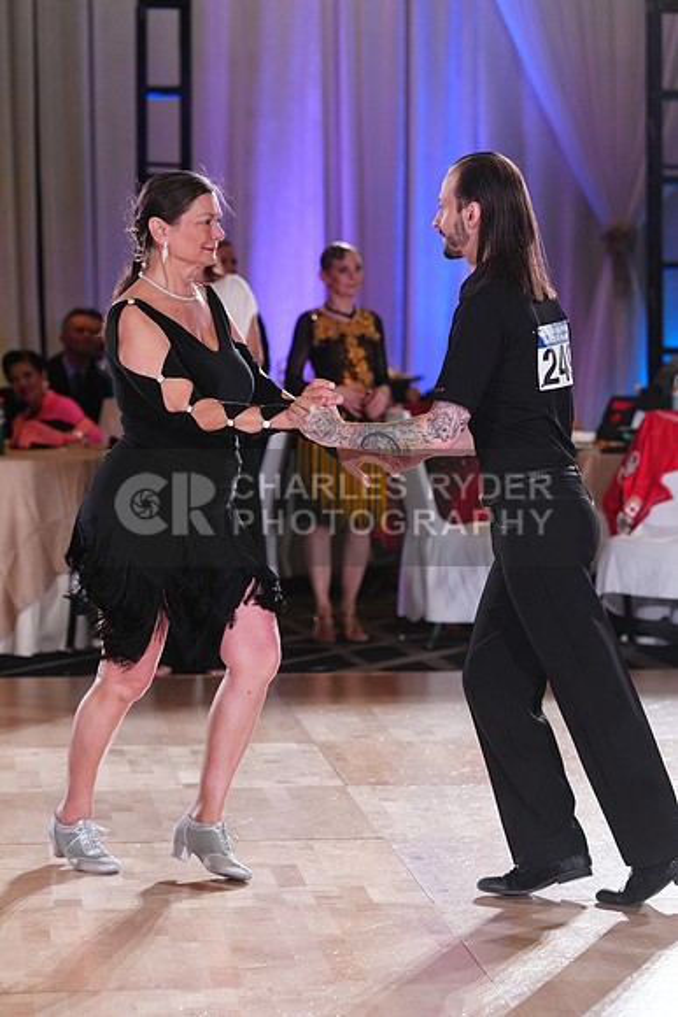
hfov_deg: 11.2
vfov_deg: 16.6
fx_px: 3472
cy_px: 508
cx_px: 339
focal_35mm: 123
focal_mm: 123
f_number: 4
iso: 2000
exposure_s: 1/320
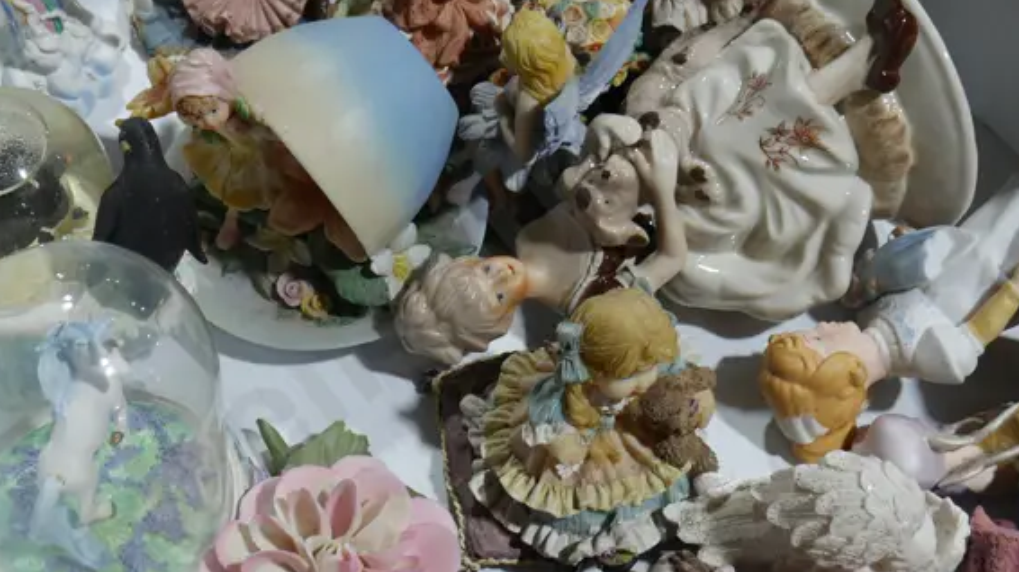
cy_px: 213
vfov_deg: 17.0
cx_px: 551
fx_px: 1918
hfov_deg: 29.7
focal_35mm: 71
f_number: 4
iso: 200
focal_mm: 18
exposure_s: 1/80
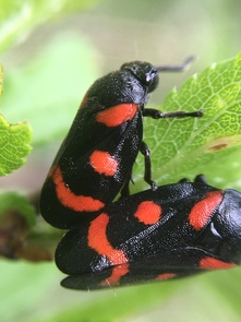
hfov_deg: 23.1
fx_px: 585
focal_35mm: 63
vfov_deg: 30.7
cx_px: 68
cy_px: 186
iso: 25
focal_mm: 4.15
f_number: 2.2
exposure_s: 1/121
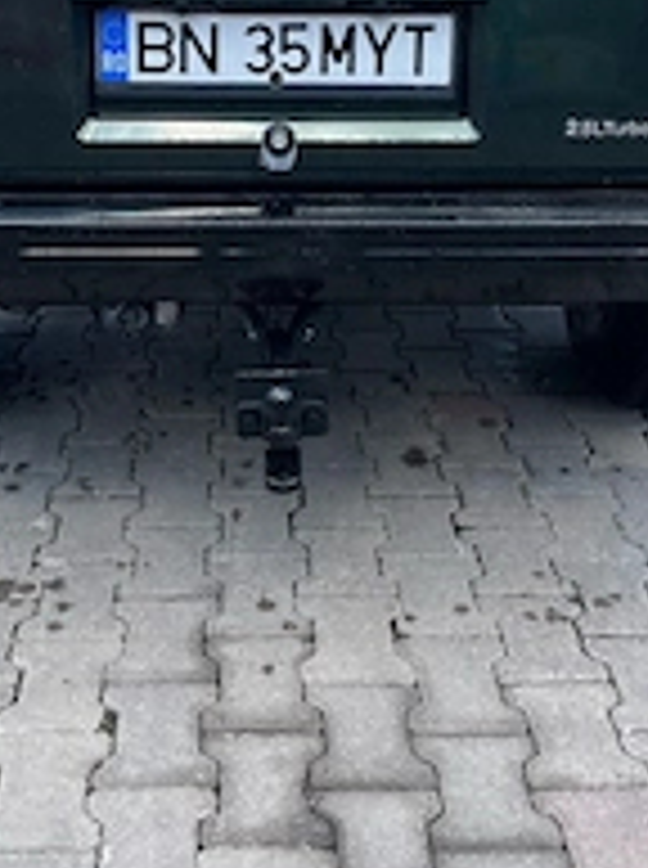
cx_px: 284
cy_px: 36
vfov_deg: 33.1
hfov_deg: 26.9
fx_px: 1352
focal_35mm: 54
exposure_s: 1/1106
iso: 50
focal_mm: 5.1
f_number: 1.6
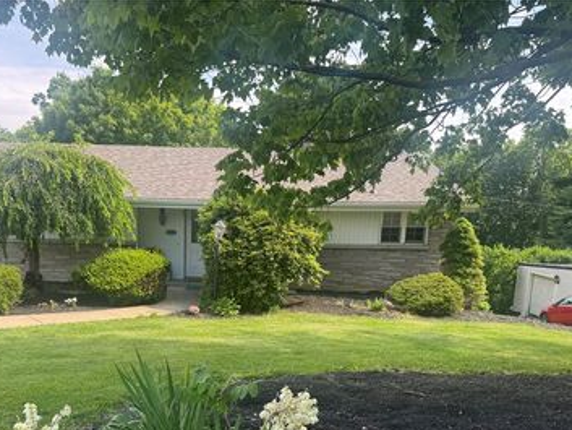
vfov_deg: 41.0
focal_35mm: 34
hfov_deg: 53.5
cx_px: 227
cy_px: 303
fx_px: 562
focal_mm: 6.76
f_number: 1.78
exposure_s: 1/782
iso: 80
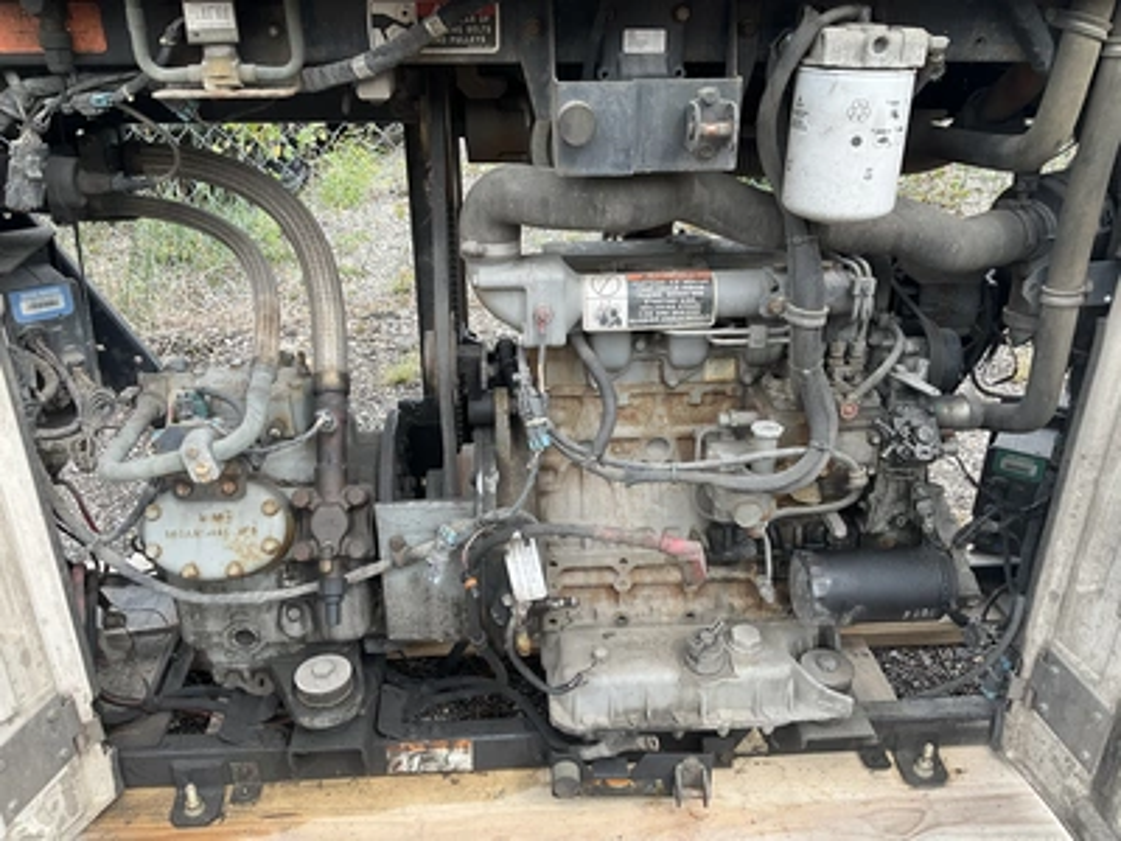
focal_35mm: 29
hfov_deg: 61.7
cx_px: 560
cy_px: 420
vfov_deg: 48.2
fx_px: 939
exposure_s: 1/291
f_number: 1.8
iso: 25
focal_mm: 3
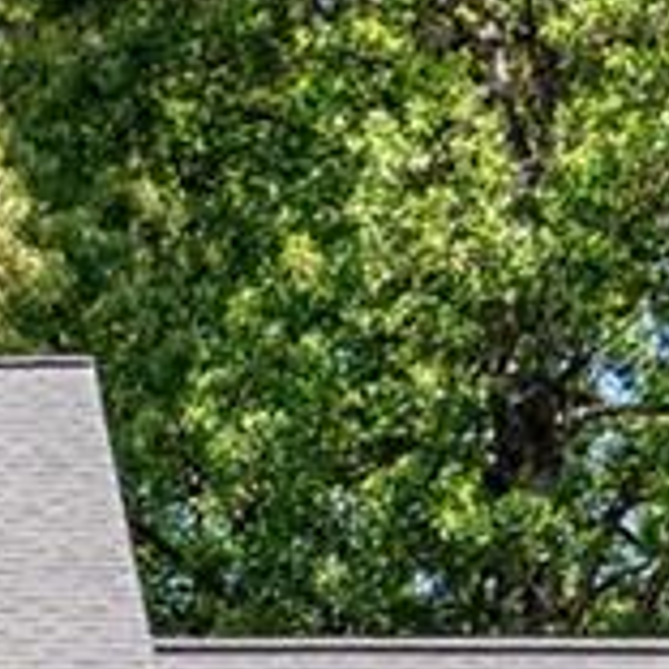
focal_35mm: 173
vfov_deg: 9.5
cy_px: 1321
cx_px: -304
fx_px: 3783
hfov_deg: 9.8
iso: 400
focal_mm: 31
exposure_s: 1/1000
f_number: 8
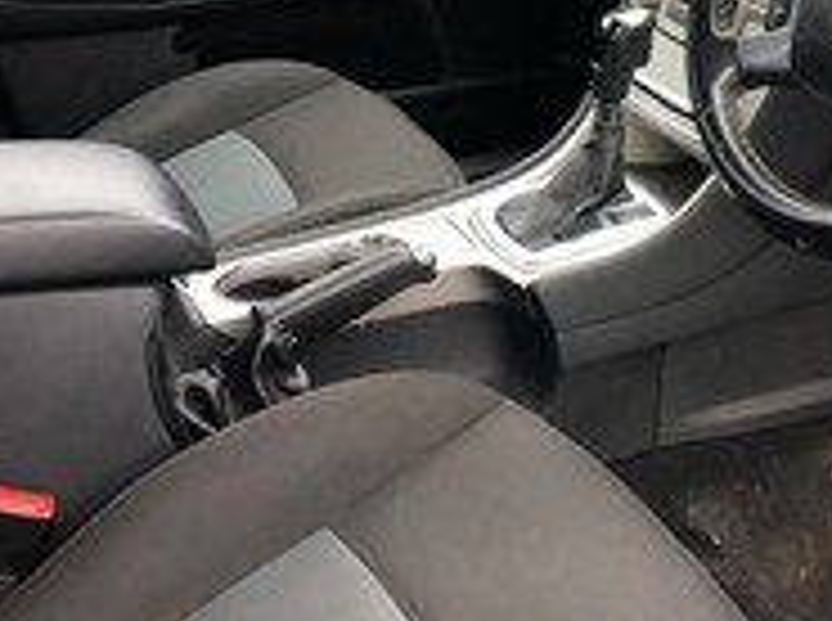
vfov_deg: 26.8
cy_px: 108
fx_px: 1271
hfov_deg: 35.6
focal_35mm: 53
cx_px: 603
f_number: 1.8
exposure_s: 1/17
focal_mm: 4
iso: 80
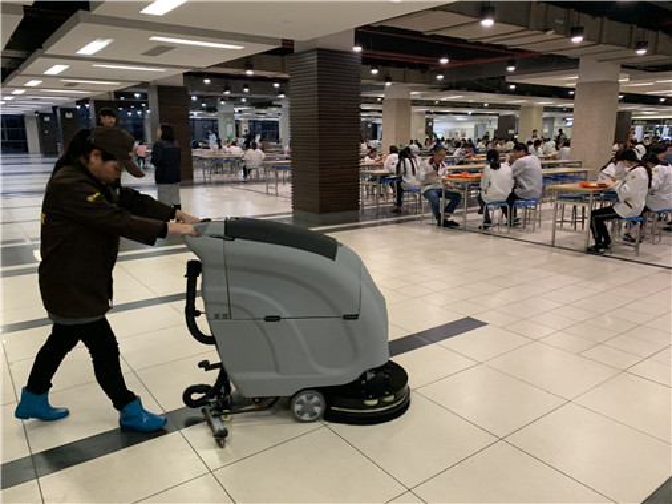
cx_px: 336
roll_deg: -0.8
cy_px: 252
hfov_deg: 67.3
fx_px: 504
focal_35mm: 26
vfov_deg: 53.0
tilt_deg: -10.5
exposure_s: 1/50
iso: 320
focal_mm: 4.25
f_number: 1.8
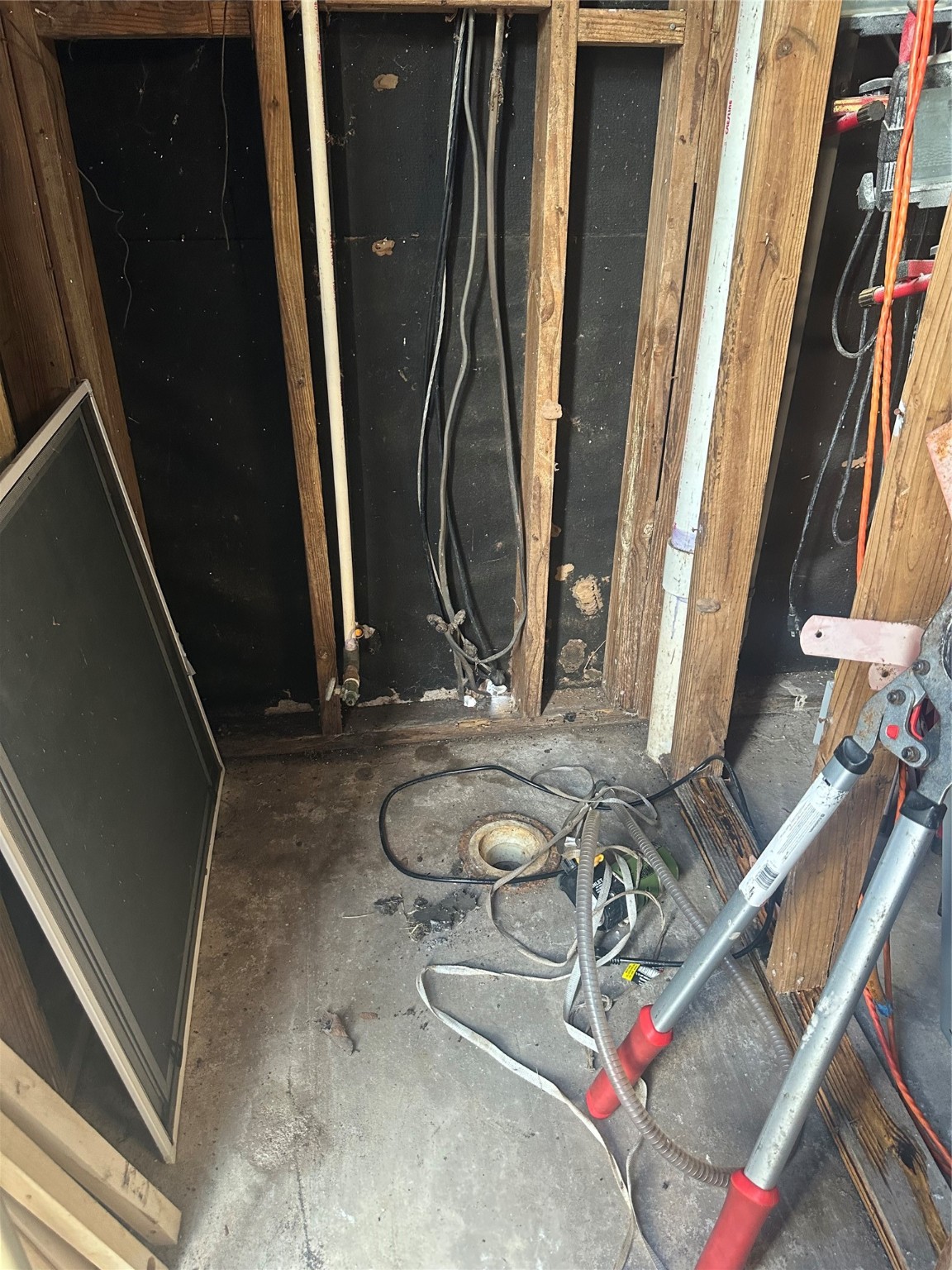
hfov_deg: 56.8
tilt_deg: -30.5
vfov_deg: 71.6
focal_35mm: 24
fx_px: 880
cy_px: 635
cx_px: 476
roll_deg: -3.0
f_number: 1.78
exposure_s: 1/60
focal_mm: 6.86
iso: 400
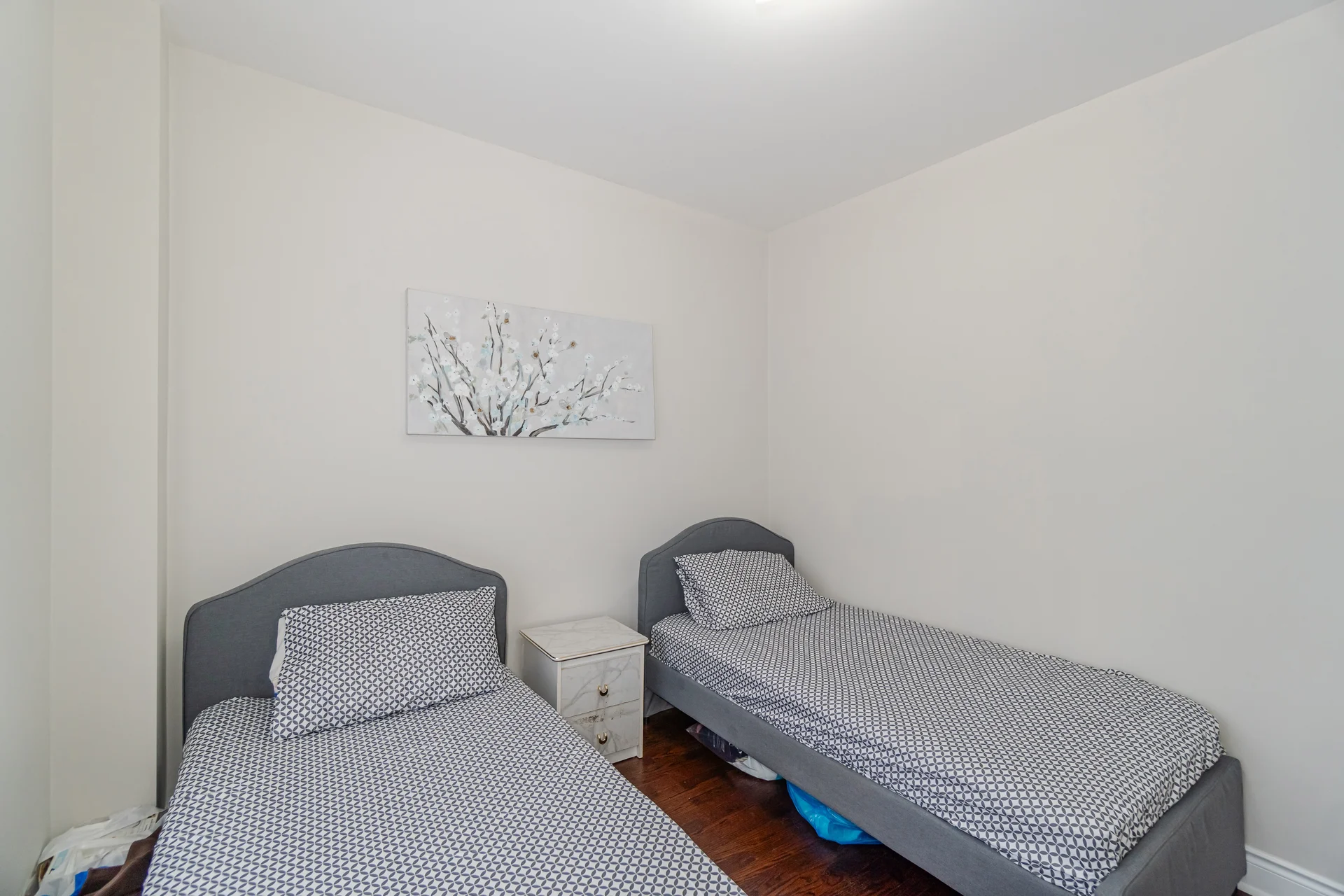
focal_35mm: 15
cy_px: 448
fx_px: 560
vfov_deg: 77.3
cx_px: 672
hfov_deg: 100.4
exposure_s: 1/50
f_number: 4.5
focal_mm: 10
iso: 160
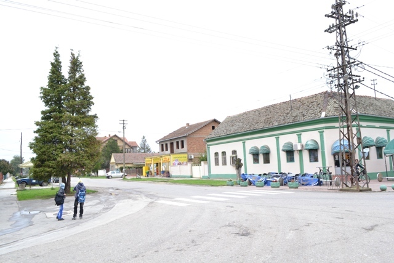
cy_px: 132
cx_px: 197
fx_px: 296
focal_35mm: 27
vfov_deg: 48.0
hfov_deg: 67.4
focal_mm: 18
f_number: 9
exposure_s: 1/125
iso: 400
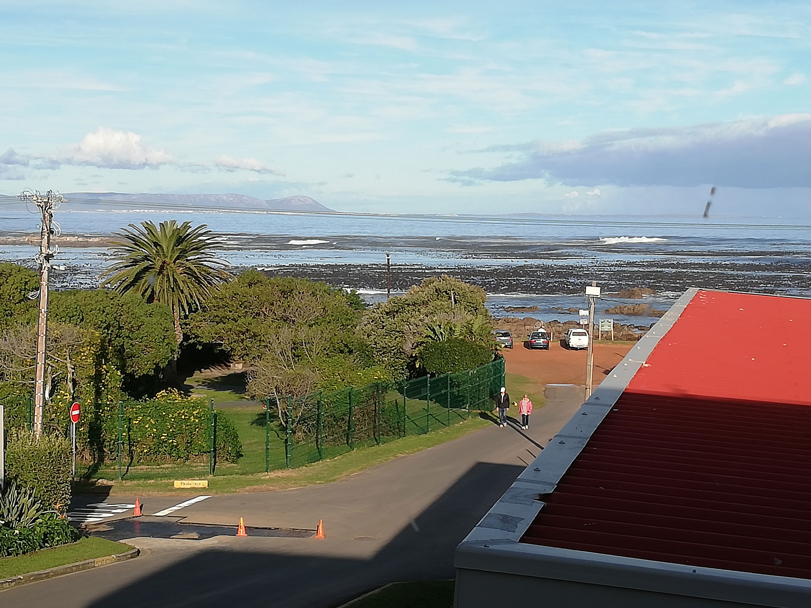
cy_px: 304
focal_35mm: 68
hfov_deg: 28.6
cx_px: 406
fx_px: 1593
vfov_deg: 21.6
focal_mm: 3.81
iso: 50
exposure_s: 1/1019
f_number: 2.2
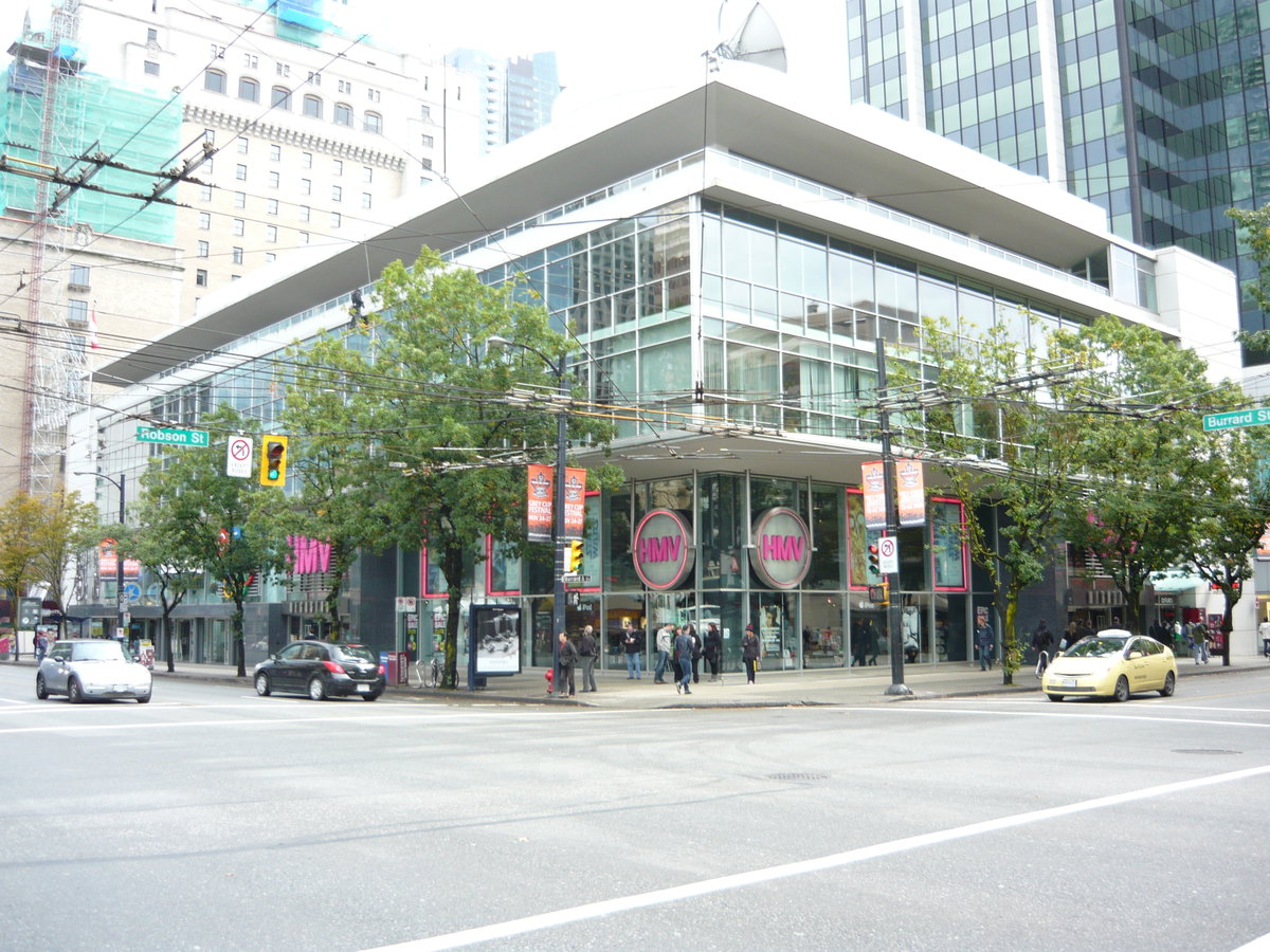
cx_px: 635
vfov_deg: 42.9
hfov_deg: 55.4
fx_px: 1211
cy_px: 476
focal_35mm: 33
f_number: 2.8
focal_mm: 5.5
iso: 100
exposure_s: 1/100
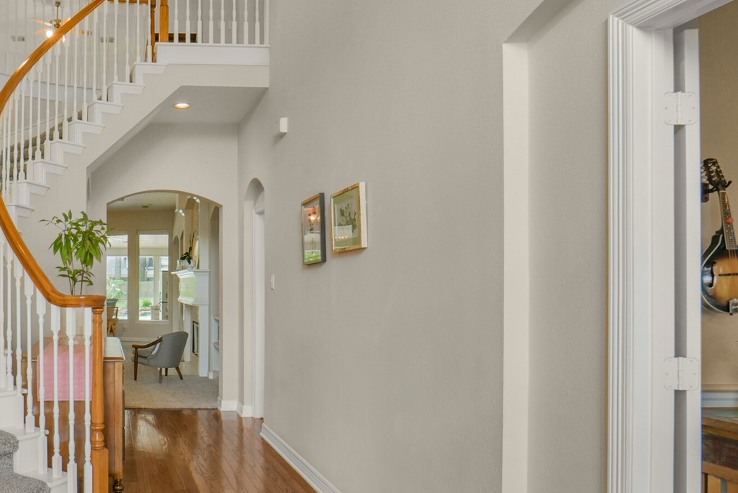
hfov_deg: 57.3
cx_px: 116
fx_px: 595
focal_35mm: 29
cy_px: 308
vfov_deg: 44.6
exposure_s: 1/20
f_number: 11
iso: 500
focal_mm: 14
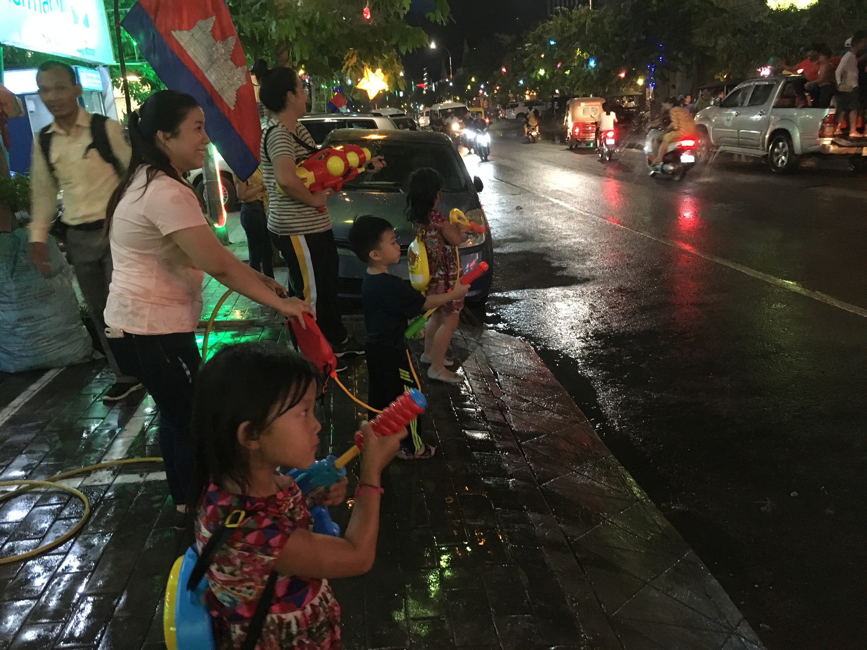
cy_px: 325
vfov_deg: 48.2
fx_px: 726
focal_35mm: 29
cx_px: 434
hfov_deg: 61.7
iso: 250
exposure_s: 1/17
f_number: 2.2
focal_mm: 4.15
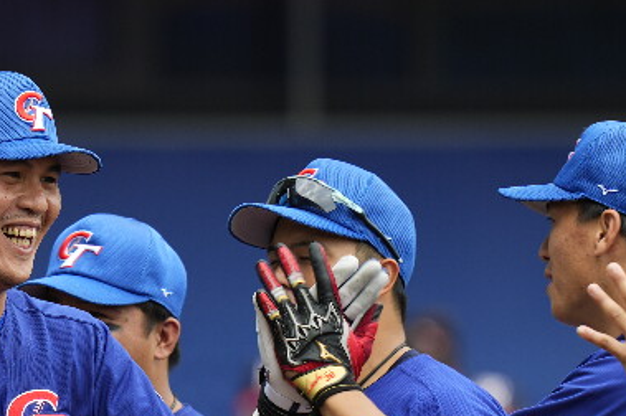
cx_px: -13
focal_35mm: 1352
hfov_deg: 1.5
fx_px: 23489
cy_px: 418
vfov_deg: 1.0
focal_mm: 400
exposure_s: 1/400
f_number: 4
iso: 160
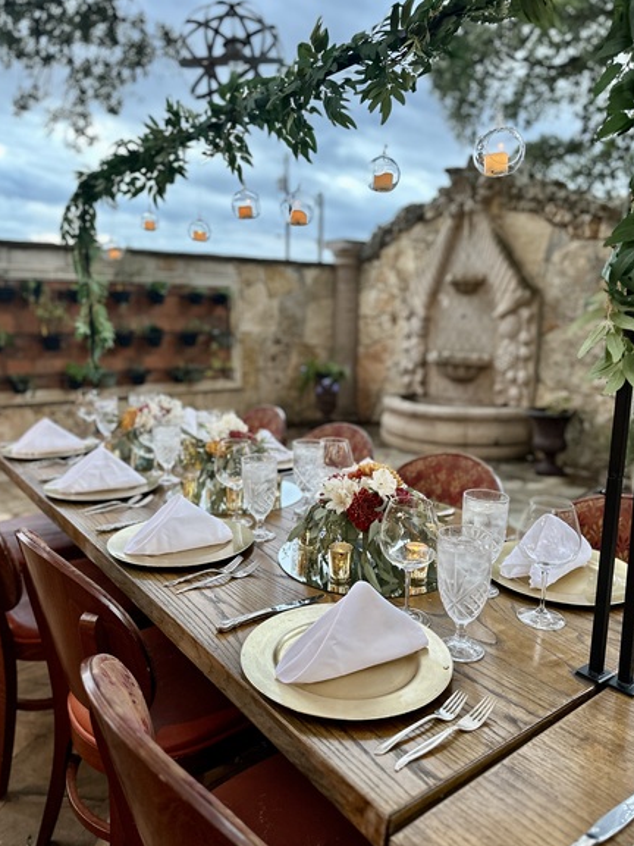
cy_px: 417
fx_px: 611
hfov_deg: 54.9
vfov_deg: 69.4
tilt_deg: -9.0
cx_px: 326
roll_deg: -2.5
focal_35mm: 25
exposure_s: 1/60
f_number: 1.78
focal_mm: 6.86
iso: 250
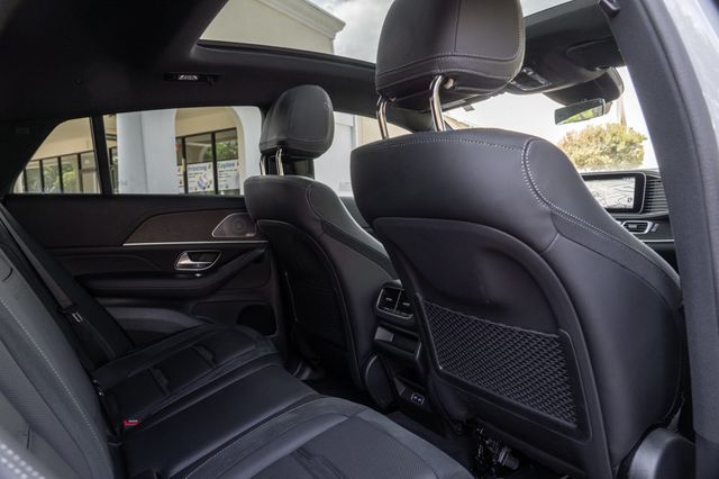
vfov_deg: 53.1
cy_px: 240
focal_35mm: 24
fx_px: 479
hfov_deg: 73.8
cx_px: 360
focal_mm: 24
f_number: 8
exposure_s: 1/30
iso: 640
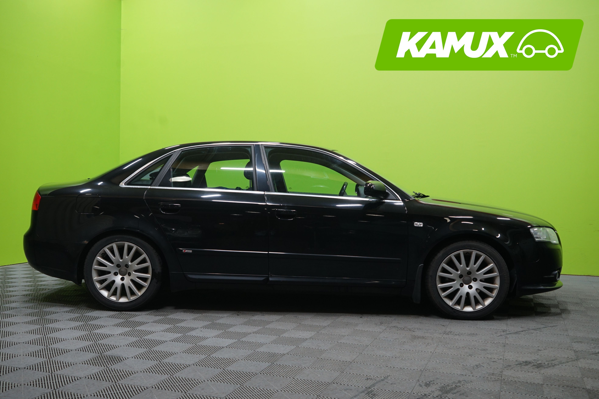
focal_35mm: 35
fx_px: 582
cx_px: 300
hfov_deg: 54.4
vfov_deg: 37.9
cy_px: 200
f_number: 5.6
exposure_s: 1/25
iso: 800
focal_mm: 35
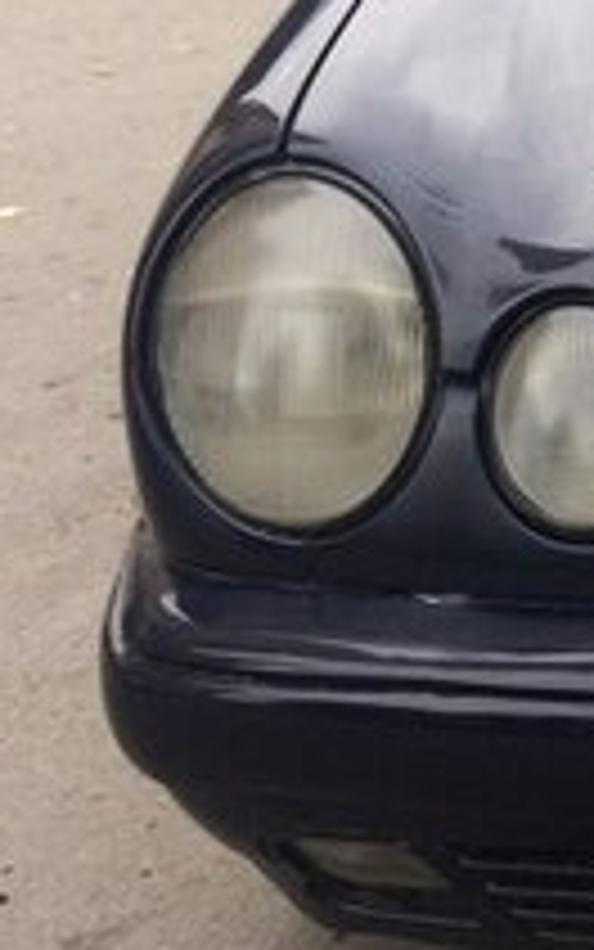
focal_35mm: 96
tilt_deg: -21.9
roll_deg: -0.9
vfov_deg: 21.5
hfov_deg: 11.8
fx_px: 2485
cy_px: 268
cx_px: 1282
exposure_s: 1/270
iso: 32
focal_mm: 4.15
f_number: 2.2
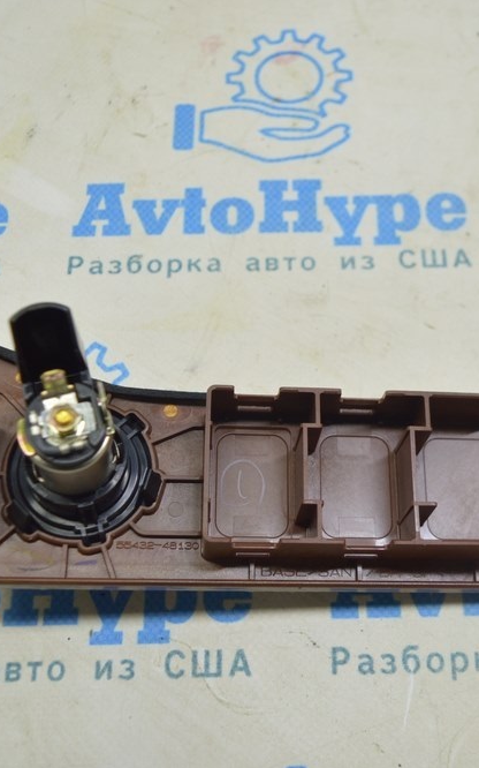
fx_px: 982
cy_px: 390
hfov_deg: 27.3
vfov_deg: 42.7
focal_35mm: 47
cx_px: 299
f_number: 3.8
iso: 400
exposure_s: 1/50
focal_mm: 20
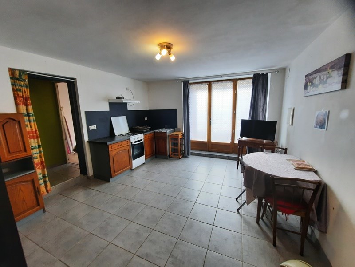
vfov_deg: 89.9
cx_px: 178
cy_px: 134
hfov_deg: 106.2
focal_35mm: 13
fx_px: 133
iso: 64
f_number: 2.2
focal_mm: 1.74
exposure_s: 1/50
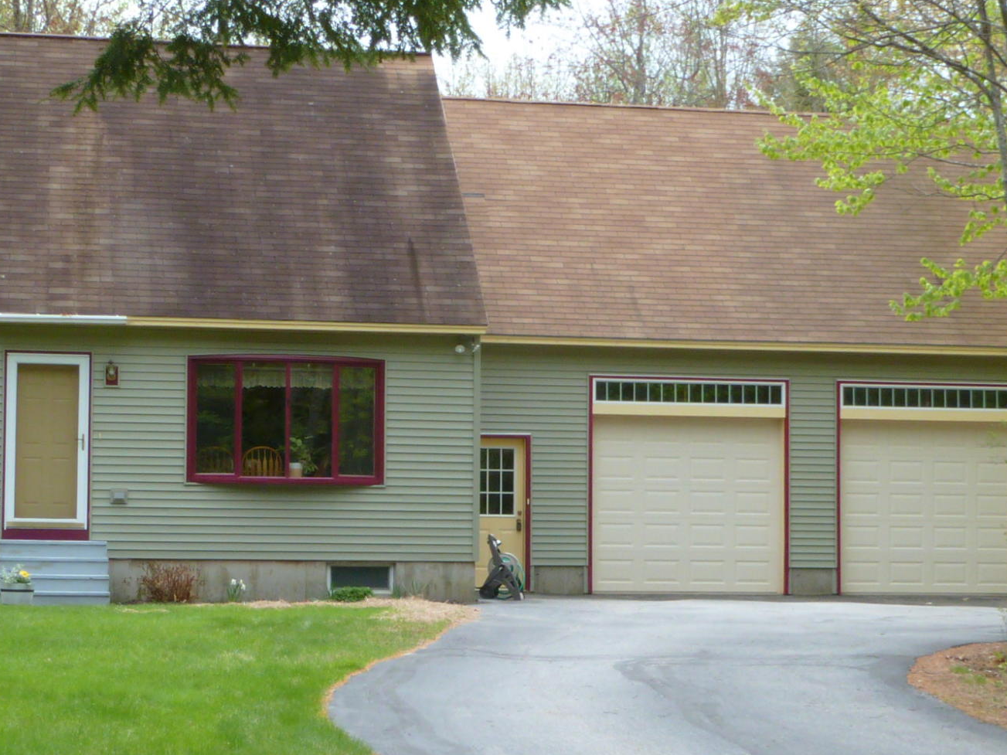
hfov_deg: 25.7
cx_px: 495
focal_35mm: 76
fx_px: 2211
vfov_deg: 19.3
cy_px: 482
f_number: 3.6
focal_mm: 5.9
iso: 100
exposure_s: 1/320
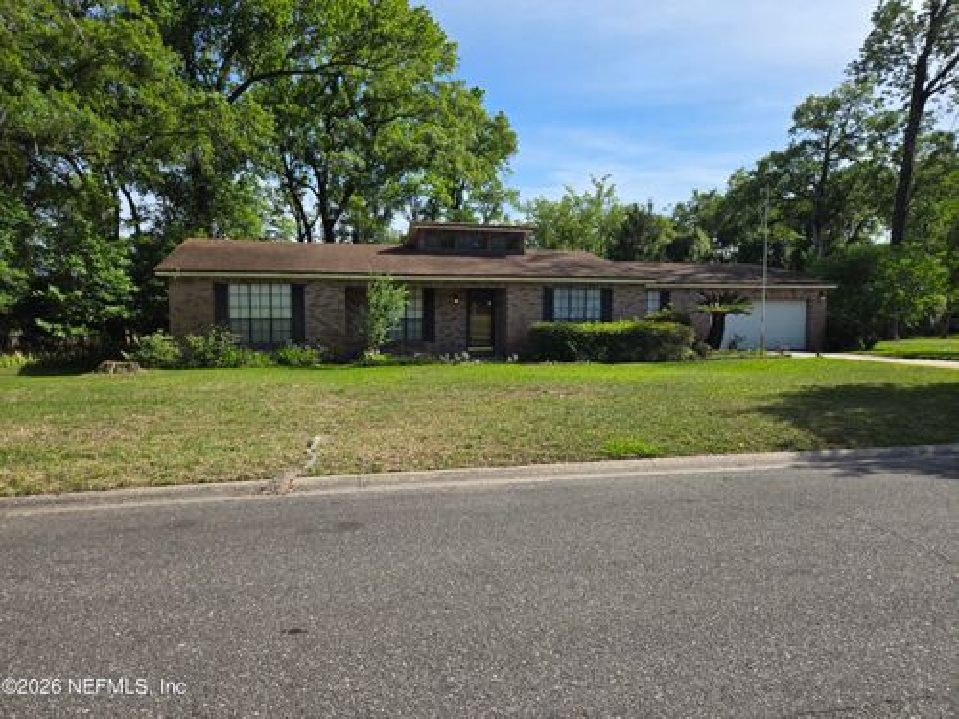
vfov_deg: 58.9
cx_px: 480
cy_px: 360
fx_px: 637
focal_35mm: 23
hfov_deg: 73.9
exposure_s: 1/1501
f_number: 1.8
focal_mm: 5.4
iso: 25
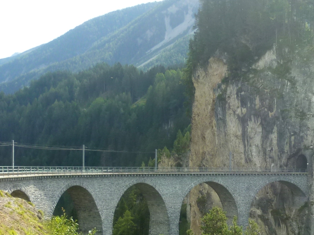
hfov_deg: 24.9
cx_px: 256
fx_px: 698
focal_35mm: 77
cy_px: 200
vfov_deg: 18.9
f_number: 2.8
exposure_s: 1/320
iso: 80
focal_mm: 5.5
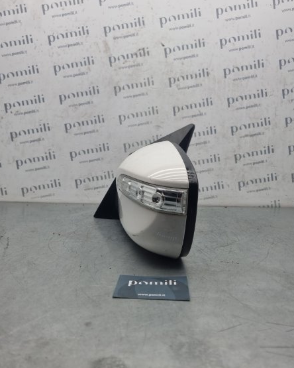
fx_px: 294
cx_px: 154
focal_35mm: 27
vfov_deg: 64.0
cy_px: 168
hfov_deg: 53.2
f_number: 1.8
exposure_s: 1/329
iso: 50
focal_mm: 6.7
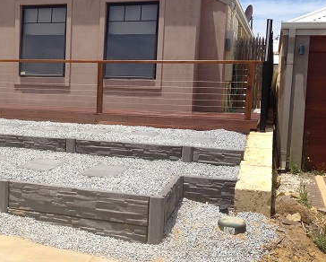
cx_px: 49
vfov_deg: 25.4
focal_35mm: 60
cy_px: 126
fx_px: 580
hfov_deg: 30.4
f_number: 2.4
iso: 64
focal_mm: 4.28
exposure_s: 1/1972
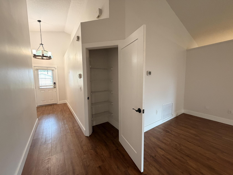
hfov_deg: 102.1
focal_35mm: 14
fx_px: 94
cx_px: 116
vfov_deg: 85.7
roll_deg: +0.9
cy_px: 88
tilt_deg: -5.7
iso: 320
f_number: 2.2
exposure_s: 1/60
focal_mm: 2.22
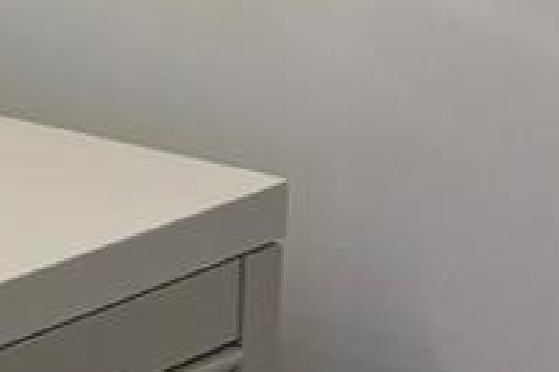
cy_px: -497
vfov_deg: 6.1
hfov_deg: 9.0
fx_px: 3338
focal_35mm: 215
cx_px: -603
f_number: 1.6
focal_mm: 5.96
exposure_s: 1/120
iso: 40
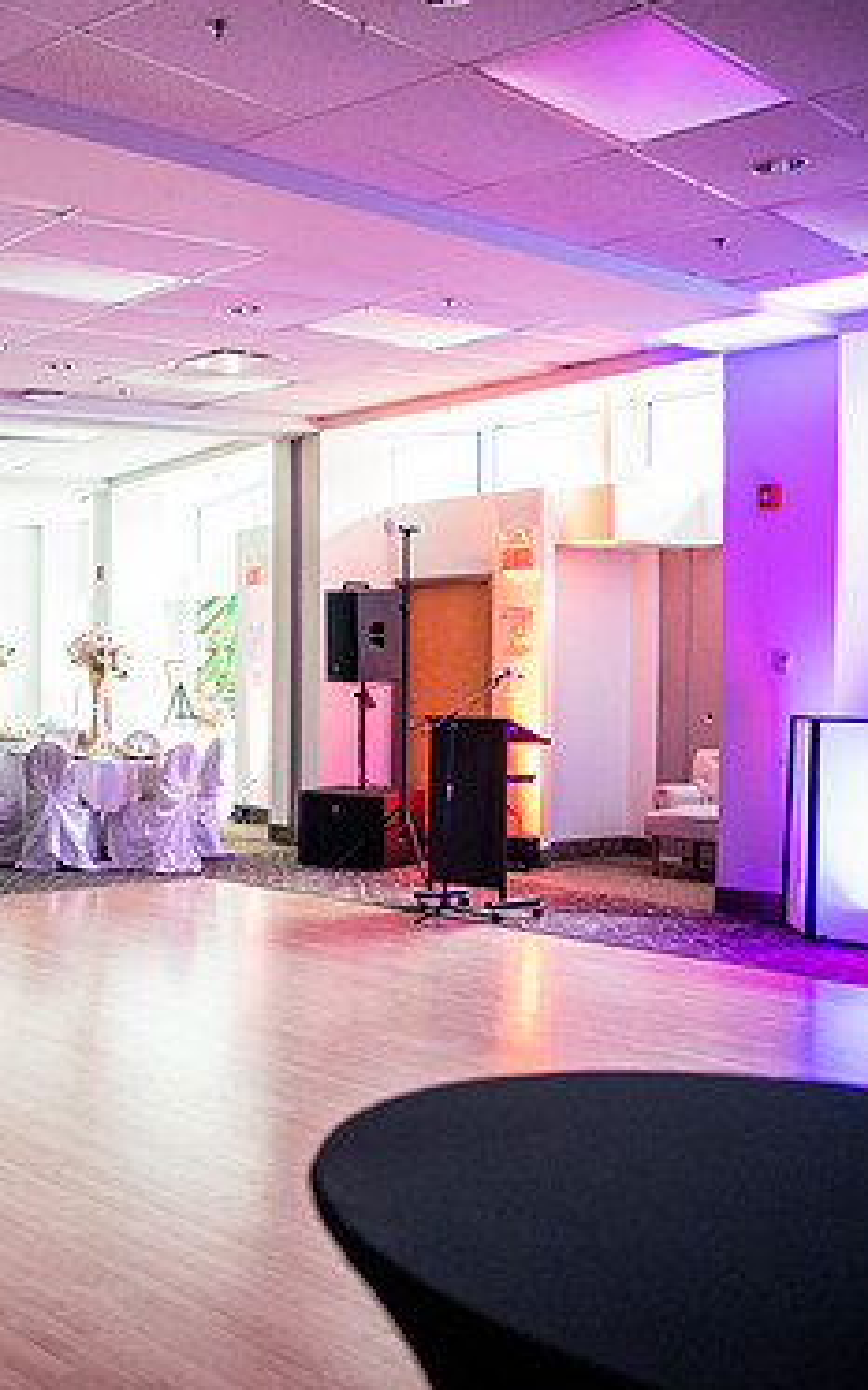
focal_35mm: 38
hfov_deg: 28.7
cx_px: -201
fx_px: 1439
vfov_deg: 51.5
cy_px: 688
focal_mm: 24
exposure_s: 1/160
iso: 6400
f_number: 2.8
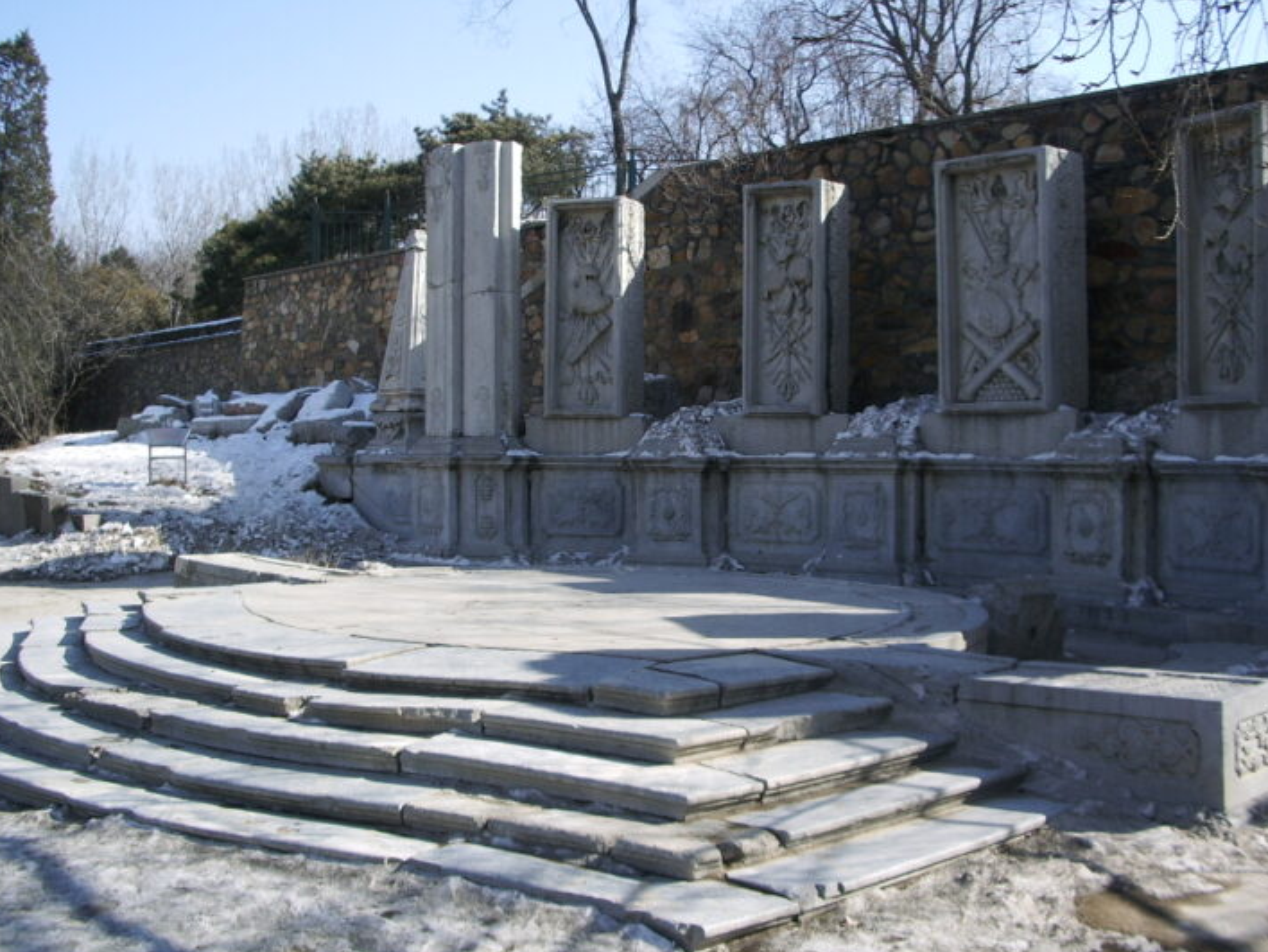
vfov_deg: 37.8
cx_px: 644
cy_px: 472
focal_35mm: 38
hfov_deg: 49.0
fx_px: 1393
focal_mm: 5.8
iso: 50
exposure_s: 1/200
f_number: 4.3
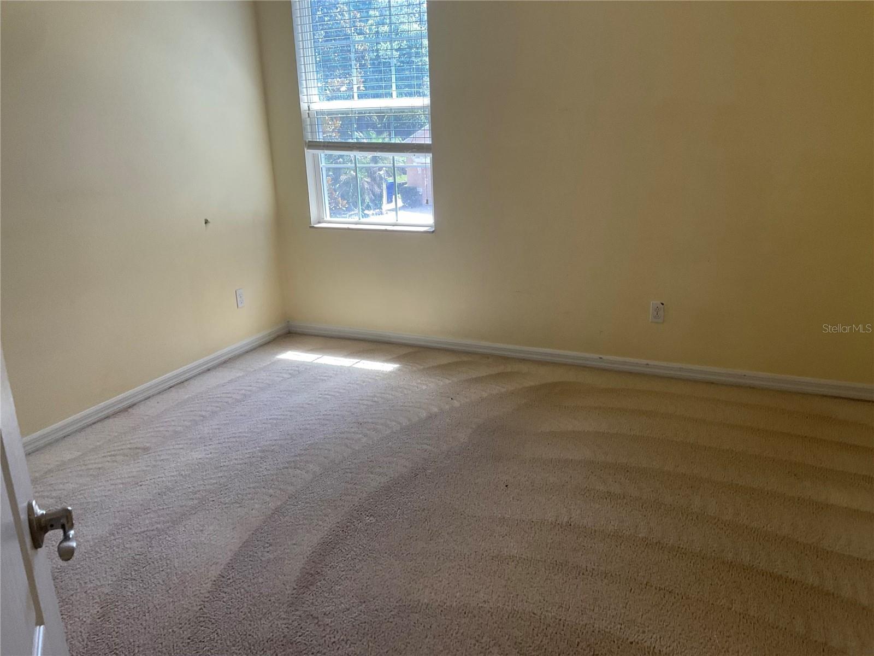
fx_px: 732
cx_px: 437
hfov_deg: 61.7
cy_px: 328
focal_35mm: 29
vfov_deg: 48.2
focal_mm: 3
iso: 64
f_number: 1.8
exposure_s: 1/122
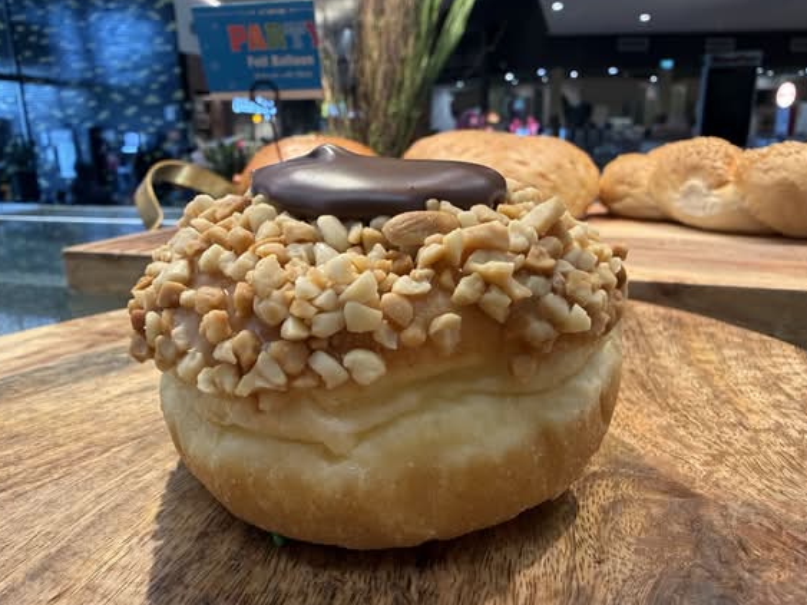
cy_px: 301
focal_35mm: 25
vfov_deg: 54.9
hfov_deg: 69.4
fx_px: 583
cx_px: 400
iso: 160
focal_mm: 2.22
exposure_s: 1/100
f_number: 2.2
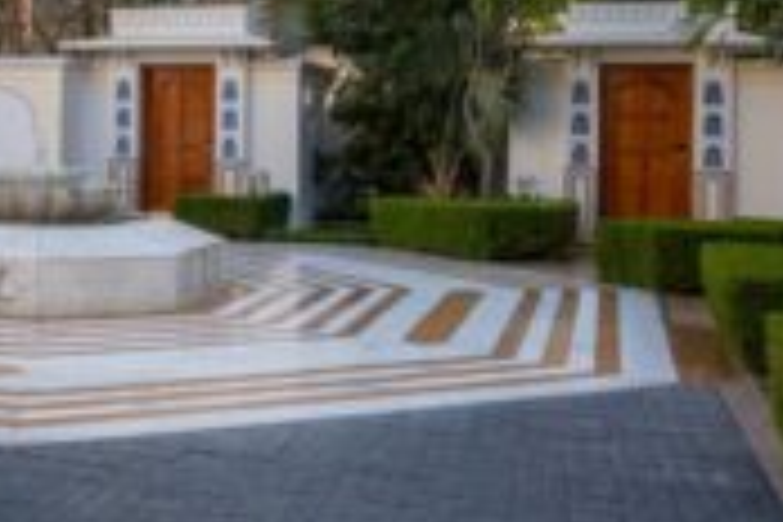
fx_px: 1240
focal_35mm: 57
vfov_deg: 23.4
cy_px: 101
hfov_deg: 32.8
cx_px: 45
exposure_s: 1/125
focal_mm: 18
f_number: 11
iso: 100
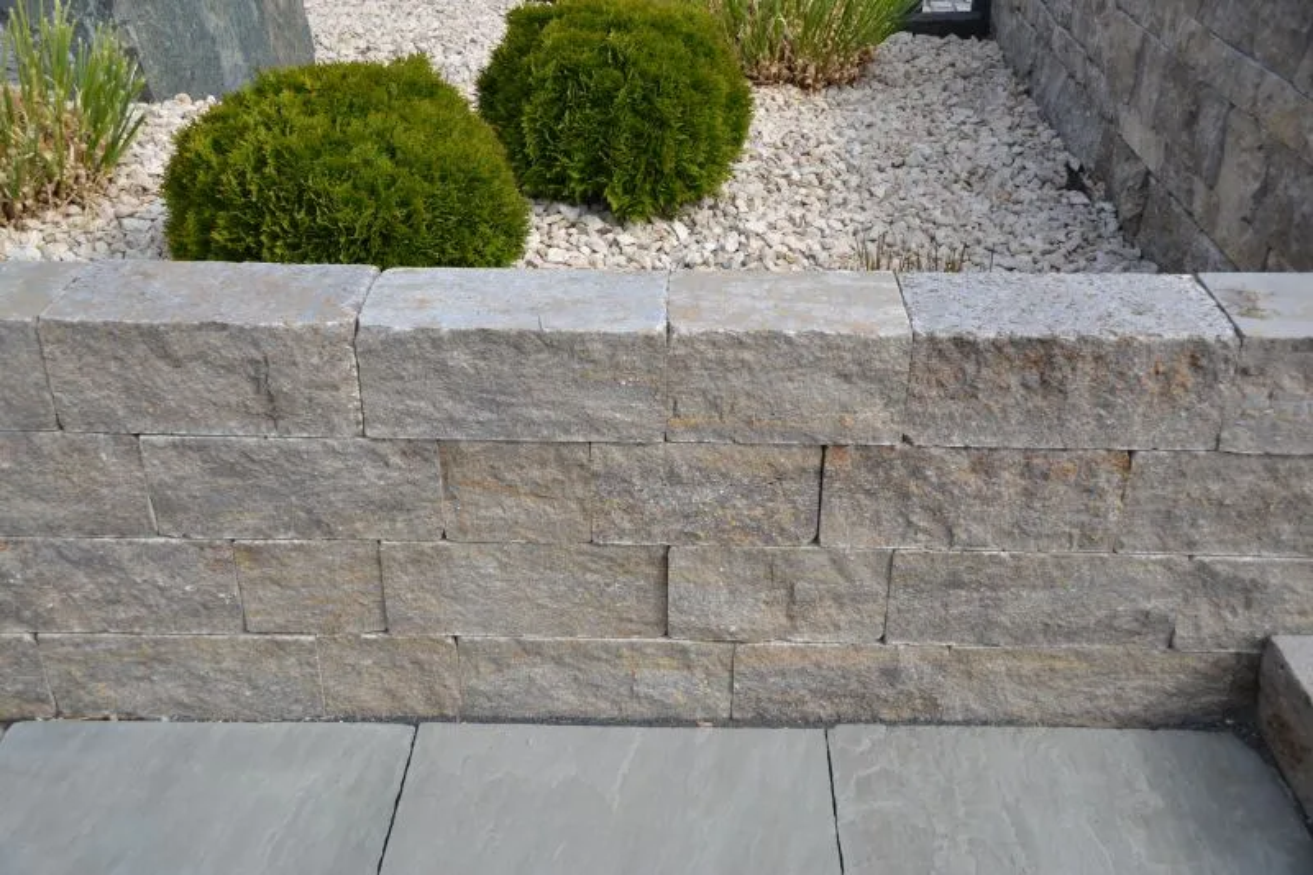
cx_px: 656
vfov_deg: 34.2
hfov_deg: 49.6
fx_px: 1422
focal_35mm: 39
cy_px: 438
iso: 100
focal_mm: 26
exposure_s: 1/250
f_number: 8
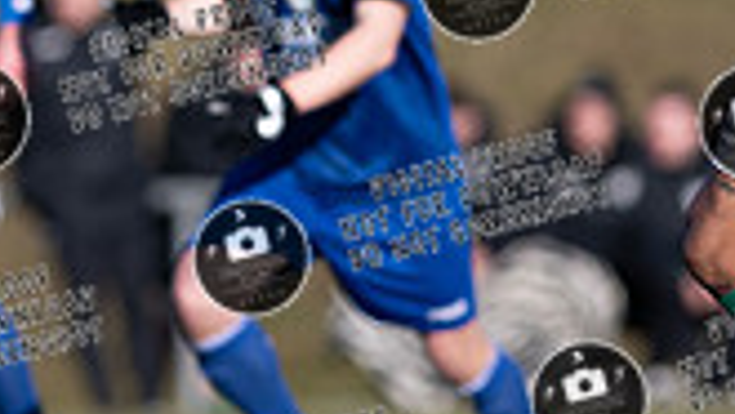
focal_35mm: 1125
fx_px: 21936
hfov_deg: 1.9
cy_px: -8
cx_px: 199
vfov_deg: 1.1
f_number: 3.5
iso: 72
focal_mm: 300
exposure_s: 1/1600
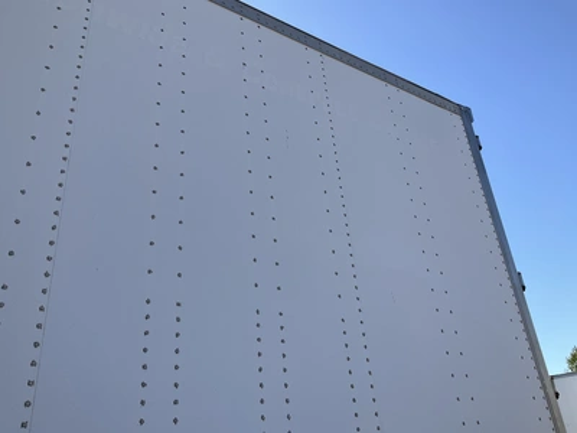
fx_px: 483
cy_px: 216
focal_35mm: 29
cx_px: 288
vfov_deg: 48.2
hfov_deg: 61.7
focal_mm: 3
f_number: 1.8
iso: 25
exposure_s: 1/1311
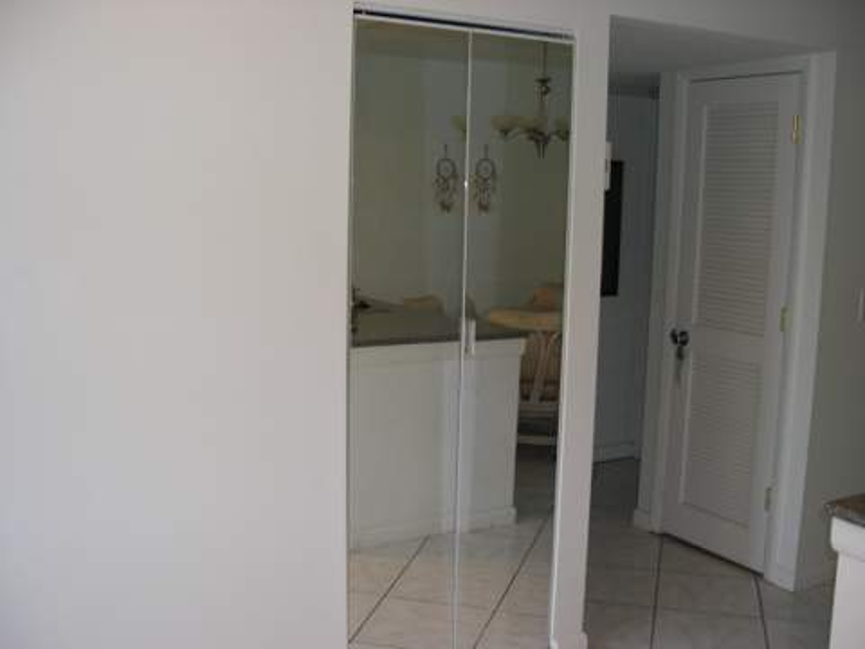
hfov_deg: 49.0
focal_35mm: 38
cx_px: 432
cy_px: 324
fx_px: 950
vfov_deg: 37.7
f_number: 2.8
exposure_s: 1/30
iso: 100
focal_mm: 8
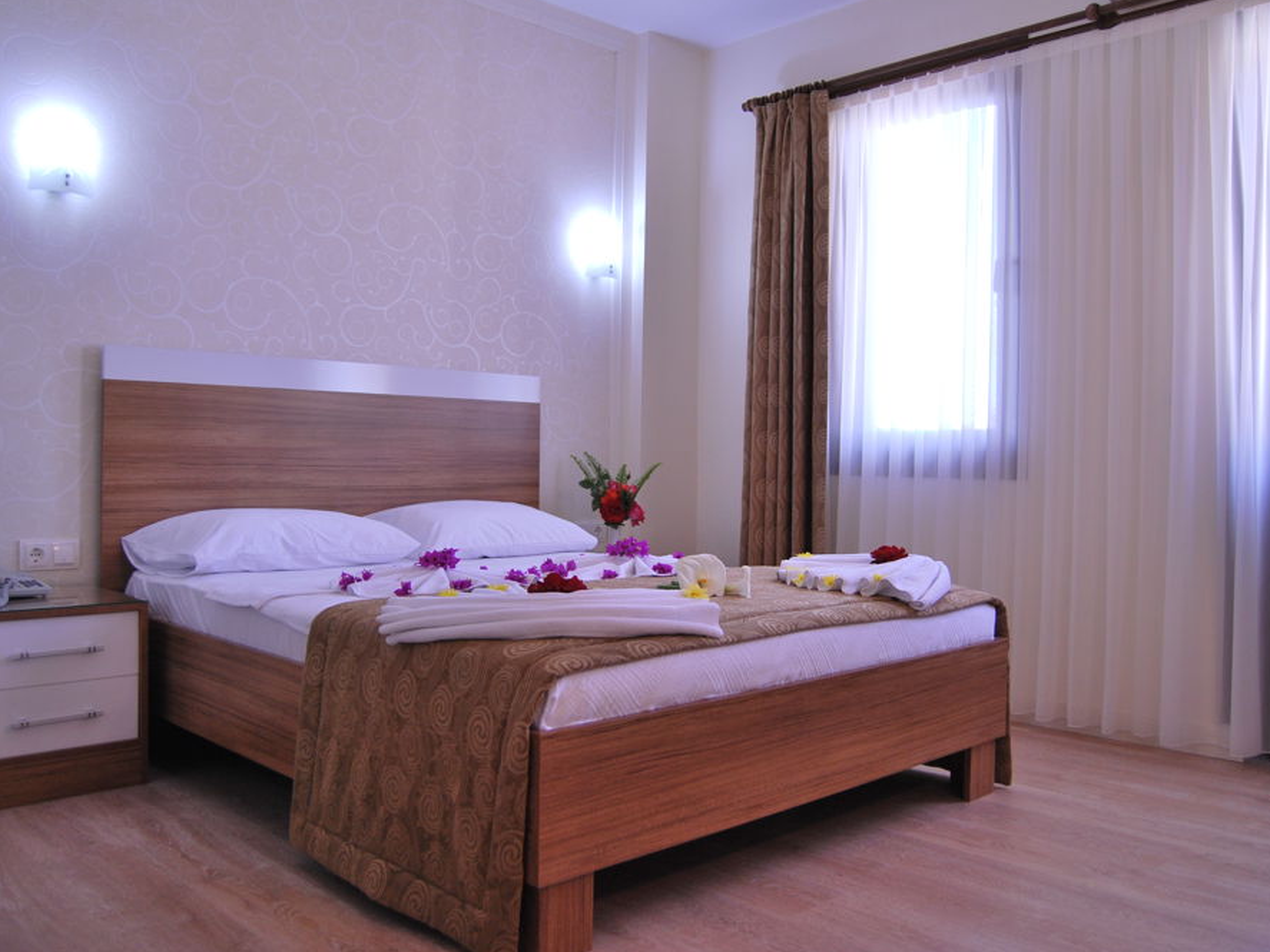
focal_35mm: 30
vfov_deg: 46.8
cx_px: 639
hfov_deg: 60.0
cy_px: 471
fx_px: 1100
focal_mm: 18
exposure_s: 1/50
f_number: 3.5
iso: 200
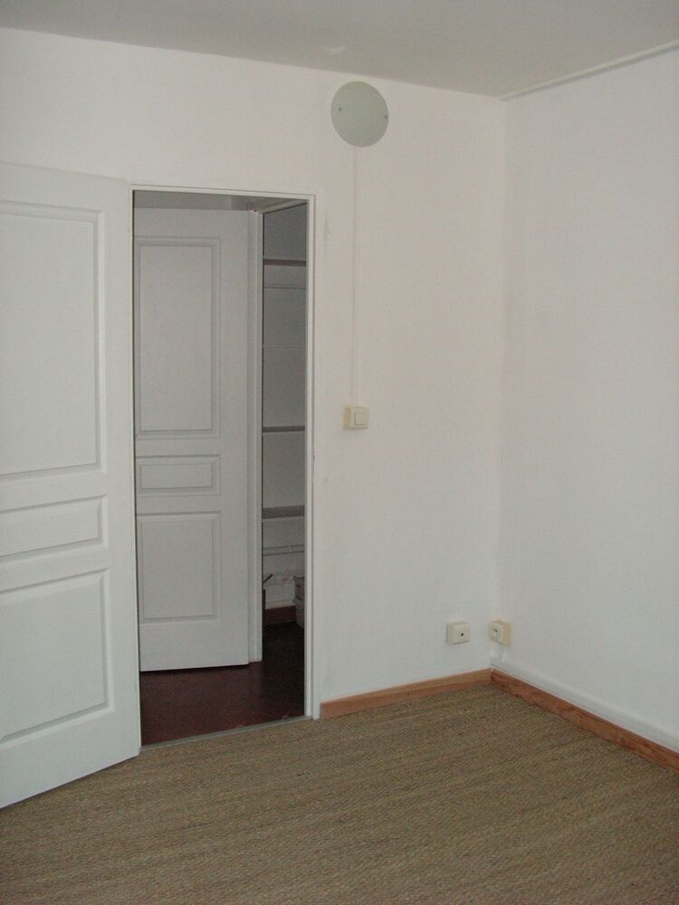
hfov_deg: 39.7
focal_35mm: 36
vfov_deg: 51.4
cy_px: 452
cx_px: 340
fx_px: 942
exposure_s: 1/40
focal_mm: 6
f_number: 3.2
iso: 160
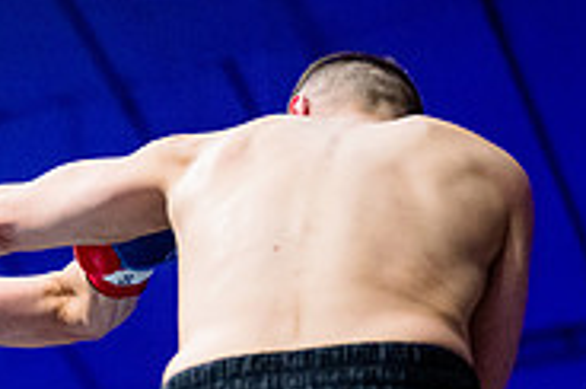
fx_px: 2567
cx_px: 25
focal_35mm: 158
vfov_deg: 8.5
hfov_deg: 12.9
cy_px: 563
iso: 6400
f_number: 1.4
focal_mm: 50
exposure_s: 1/1600
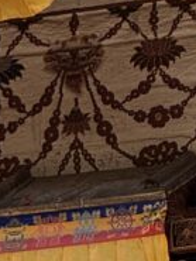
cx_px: 379
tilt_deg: +14.8
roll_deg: +1.2
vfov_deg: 3.0
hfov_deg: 2.2
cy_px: -42
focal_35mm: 665
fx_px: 5015
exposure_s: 1/977
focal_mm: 15.66
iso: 64
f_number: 2.8
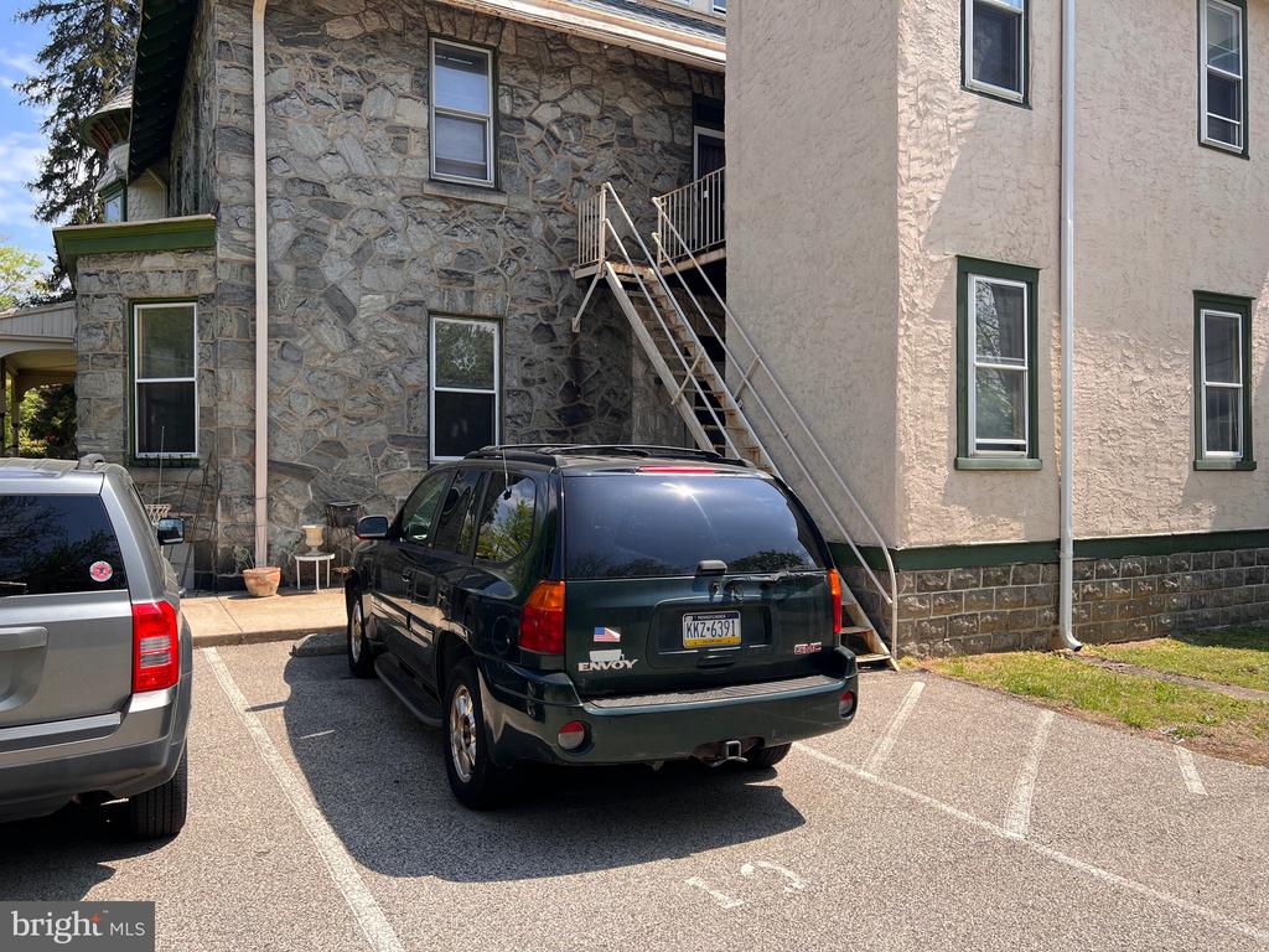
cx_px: 634
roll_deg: -0.1
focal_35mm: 26
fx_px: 953
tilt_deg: -0.1
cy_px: 476
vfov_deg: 53.1
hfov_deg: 67.3
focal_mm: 5.7
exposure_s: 1/1838
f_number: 1.5
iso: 50
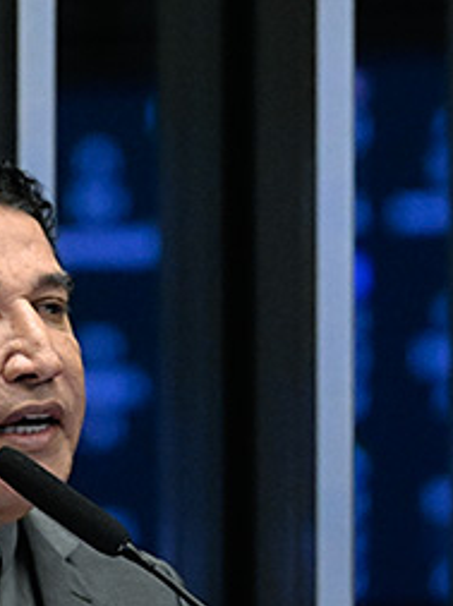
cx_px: 93
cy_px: 544
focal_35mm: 621
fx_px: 10863
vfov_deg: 3.2
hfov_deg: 2.4
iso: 6400
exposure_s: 1/200
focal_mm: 190
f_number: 4
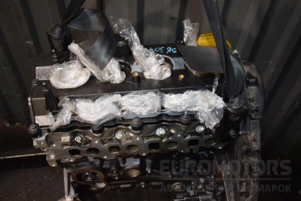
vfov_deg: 35.5
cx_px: 150
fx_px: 314
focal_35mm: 38
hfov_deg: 51.3
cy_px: 100
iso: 800
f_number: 5
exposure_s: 1/60
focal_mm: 25
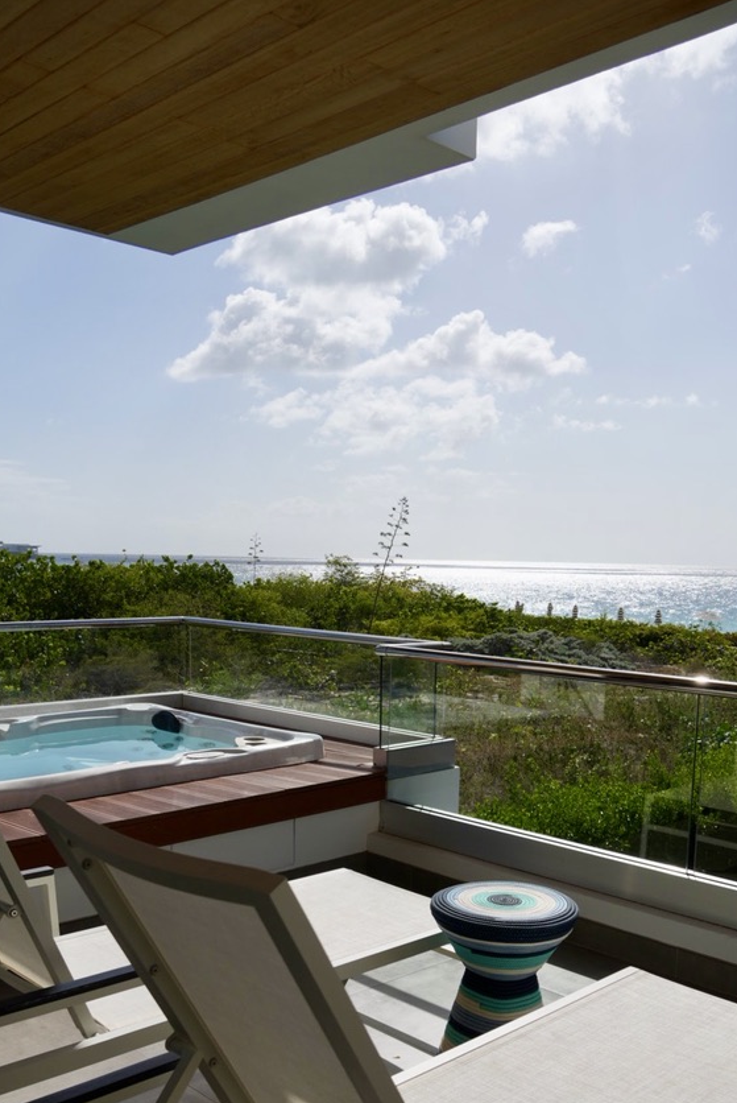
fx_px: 1072
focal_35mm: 35
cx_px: 380
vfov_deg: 53.8
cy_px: 683
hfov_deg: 37.9
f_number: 4.5
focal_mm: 18
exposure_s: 1/2000
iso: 100
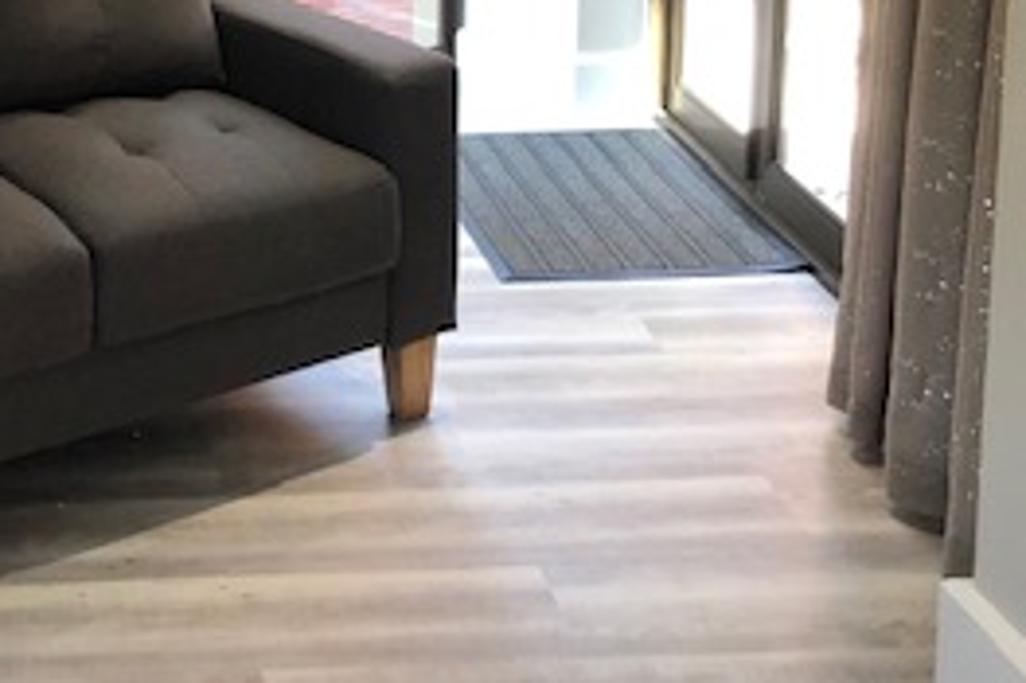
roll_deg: -0.1
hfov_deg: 27.4
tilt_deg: -7.8
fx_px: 2022
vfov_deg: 18.1
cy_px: -148
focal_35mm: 71
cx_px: 90
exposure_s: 1/25
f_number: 1.8
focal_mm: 3.99
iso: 32
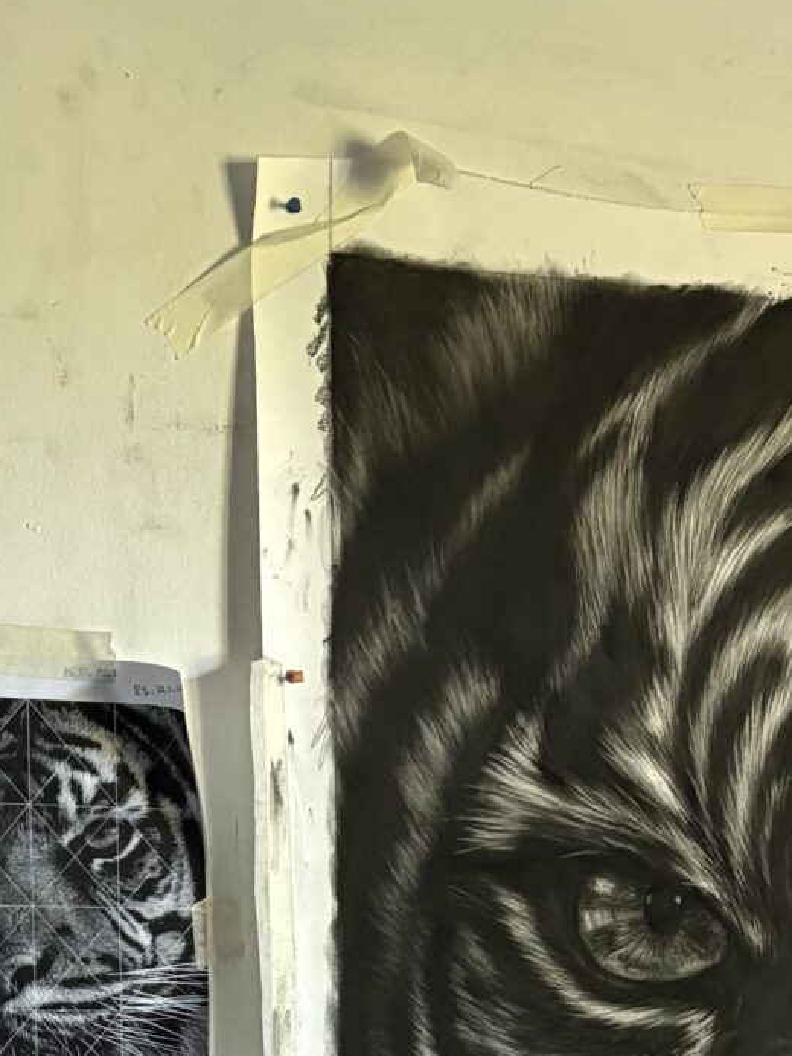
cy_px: 1201
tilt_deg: -1.9
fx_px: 2928
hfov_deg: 15.0
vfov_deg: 19.5
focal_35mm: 96
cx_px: 871
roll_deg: +0.5
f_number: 1.6
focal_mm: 5.96
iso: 400
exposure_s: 1/60
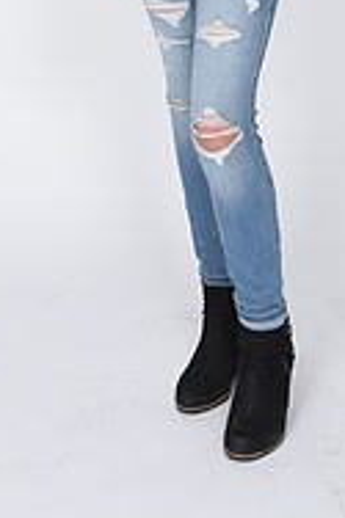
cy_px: -160
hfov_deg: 10.1
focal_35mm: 136
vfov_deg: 14.4
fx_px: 1958
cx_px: 145
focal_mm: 44
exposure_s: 1/125
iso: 160
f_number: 8
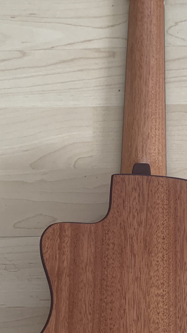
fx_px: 573
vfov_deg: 32.1
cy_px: 225
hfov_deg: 18.4
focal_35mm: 65
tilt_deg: -71.6
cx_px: 137
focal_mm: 4.25
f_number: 1.8
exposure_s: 1/60
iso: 125
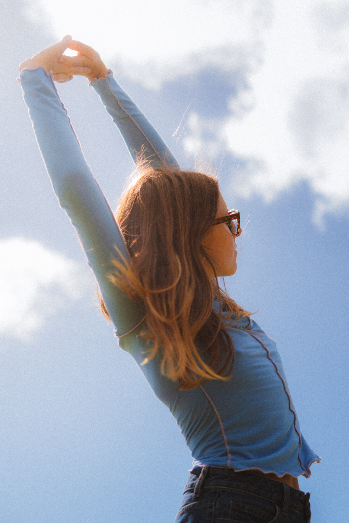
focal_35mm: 64
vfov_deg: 31.4
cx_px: 206
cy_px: 279
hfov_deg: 21.2
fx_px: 930
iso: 80
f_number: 2.8
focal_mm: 50
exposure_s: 1/1600
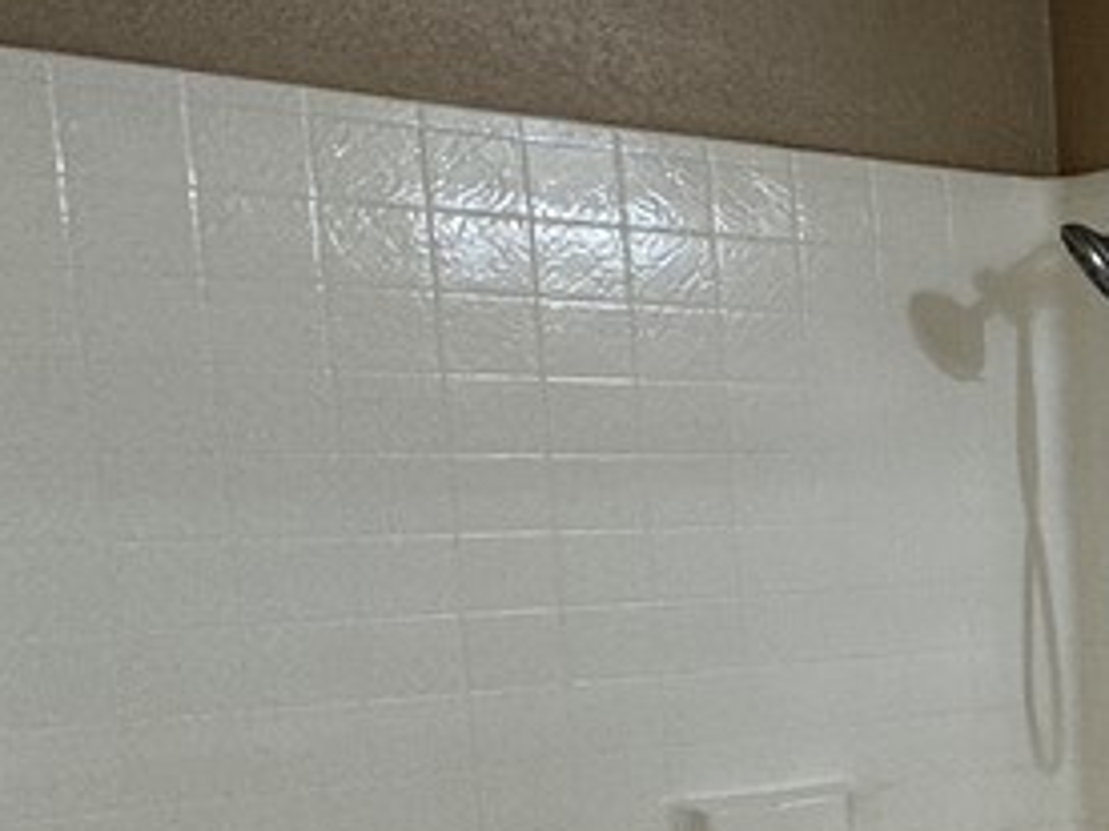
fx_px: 1666
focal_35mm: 52
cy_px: 630
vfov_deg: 27.6
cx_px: 1917
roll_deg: -0.2
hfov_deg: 23.1
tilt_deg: -6.0
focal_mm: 2.22
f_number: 2.2
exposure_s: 1/120
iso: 100
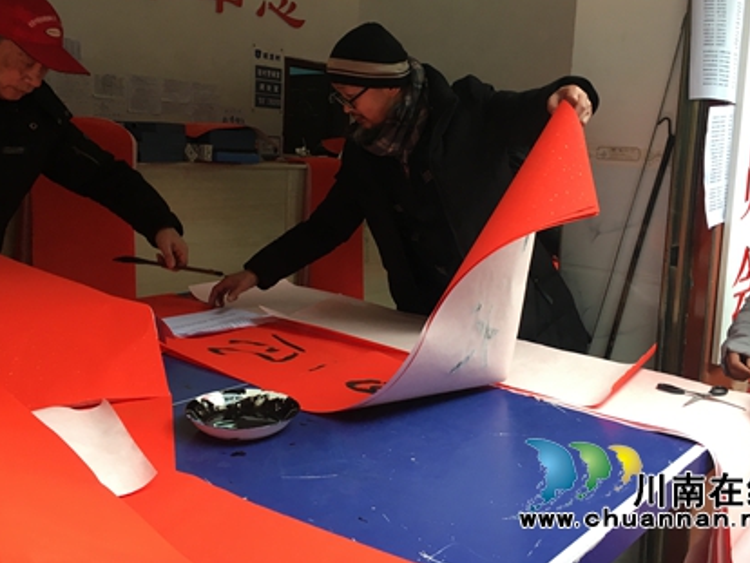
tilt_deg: -7.5
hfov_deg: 52.5
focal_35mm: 35
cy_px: 233
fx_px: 759
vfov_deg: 40.6
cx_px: 404
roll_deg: -3.5
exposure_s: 1/33
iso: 40
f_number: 2.2
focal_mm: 4.15
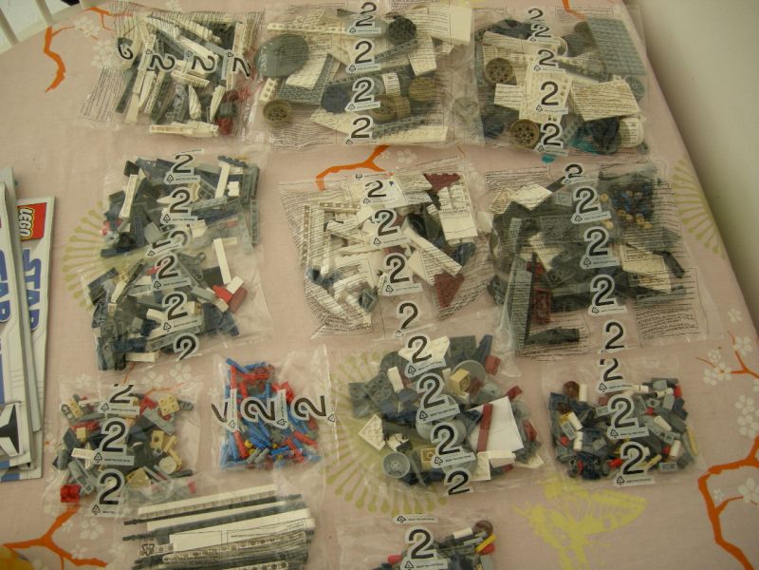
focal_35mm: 36
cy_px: 285
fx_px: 789
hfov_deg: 51.4
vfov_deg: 39.7
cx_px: 380
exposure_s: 1/59.7
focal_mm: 7.5
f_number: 2.7
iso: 127
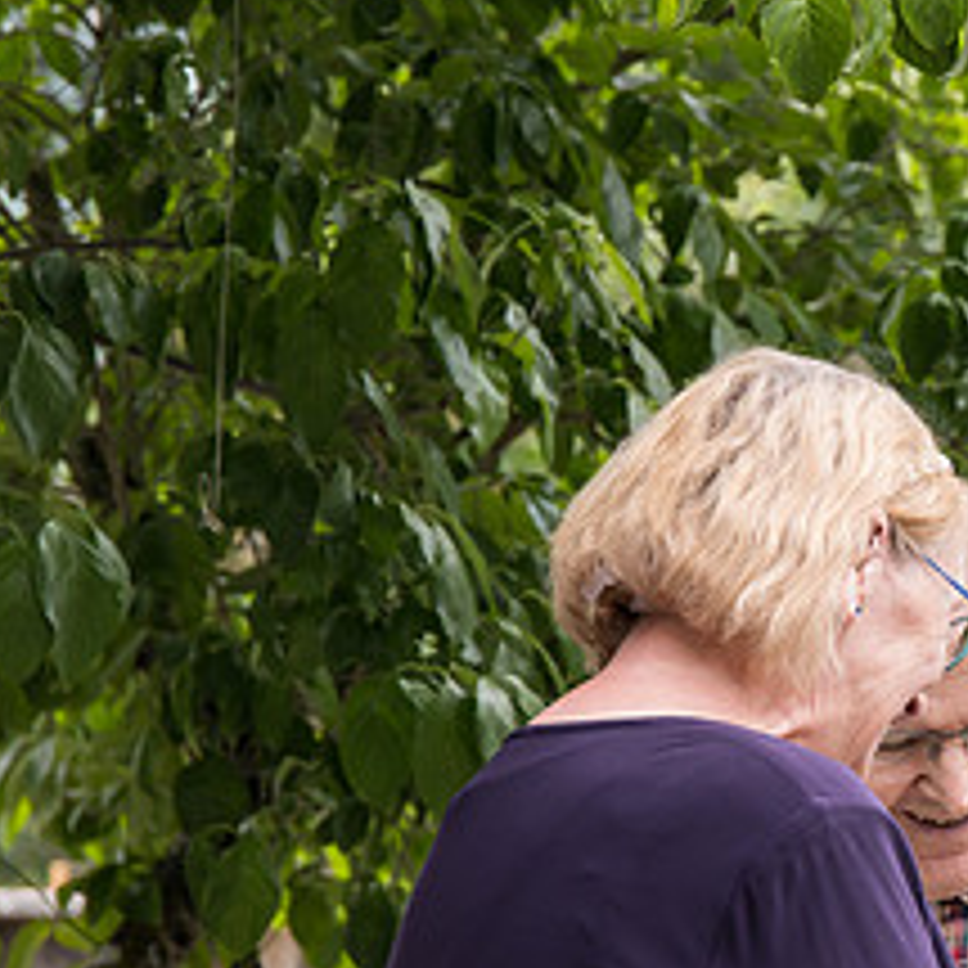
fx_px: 6834
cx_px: 1351
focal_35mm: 216
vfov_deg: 8.1
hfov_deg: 8.0
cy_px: 533
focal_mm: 62
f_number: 4.5
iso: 400
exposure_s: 1/500
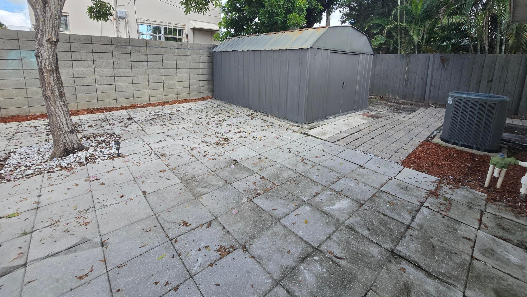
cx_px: 270
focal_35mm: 15
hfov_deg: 103.0
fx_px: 210
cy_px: 99
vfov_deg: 68.5
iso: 25
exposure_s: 1/423
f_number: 2.2
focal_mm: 1.7
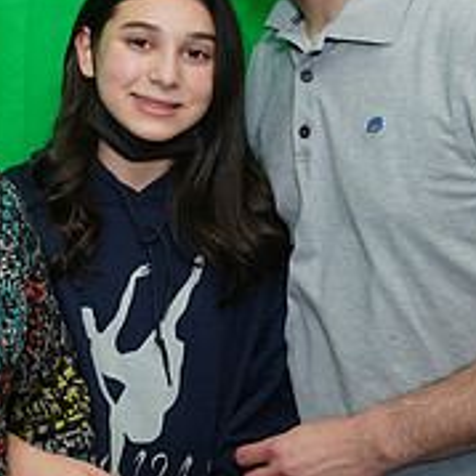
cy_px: 100
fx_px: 1245
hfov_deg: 20.1
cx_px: -120
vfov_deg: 21.4
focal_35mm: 80
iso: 400
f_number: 5.6
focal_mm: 29
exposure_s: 1/125
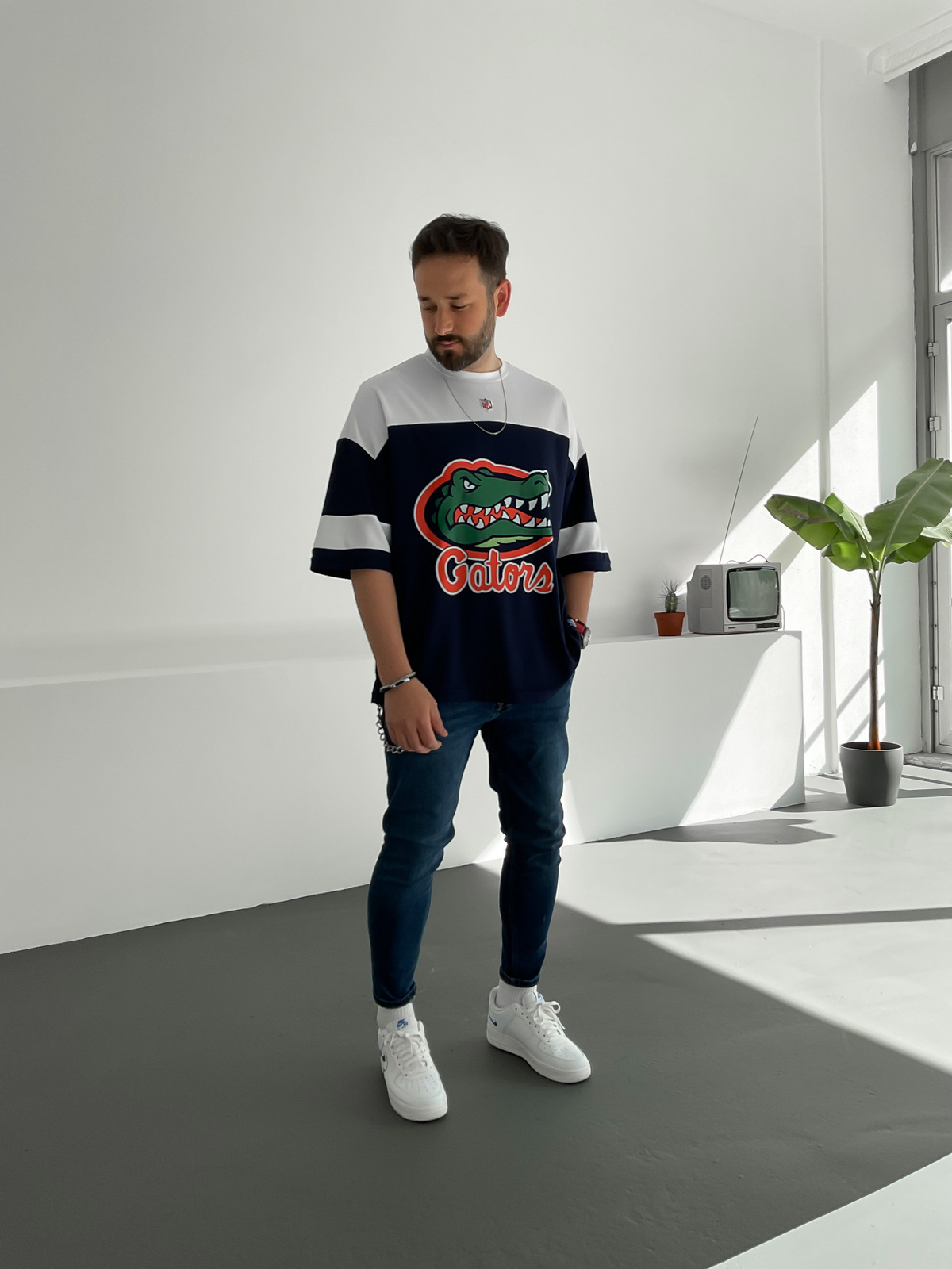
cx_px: 476
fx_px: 1063
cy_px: 634
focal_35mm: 29
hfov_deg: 48.2
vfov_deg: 61.7
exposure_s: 1/440
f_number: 1.8
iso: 16
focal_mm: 3
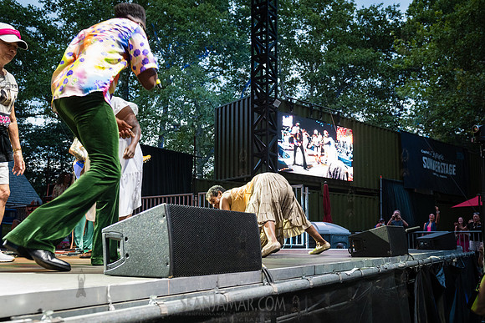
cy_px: 196
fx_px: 471
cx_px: 269
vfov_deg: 37.8
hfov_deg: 54.4
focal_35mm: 35
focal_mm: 28
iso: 3200
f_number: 4
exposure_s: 1/125
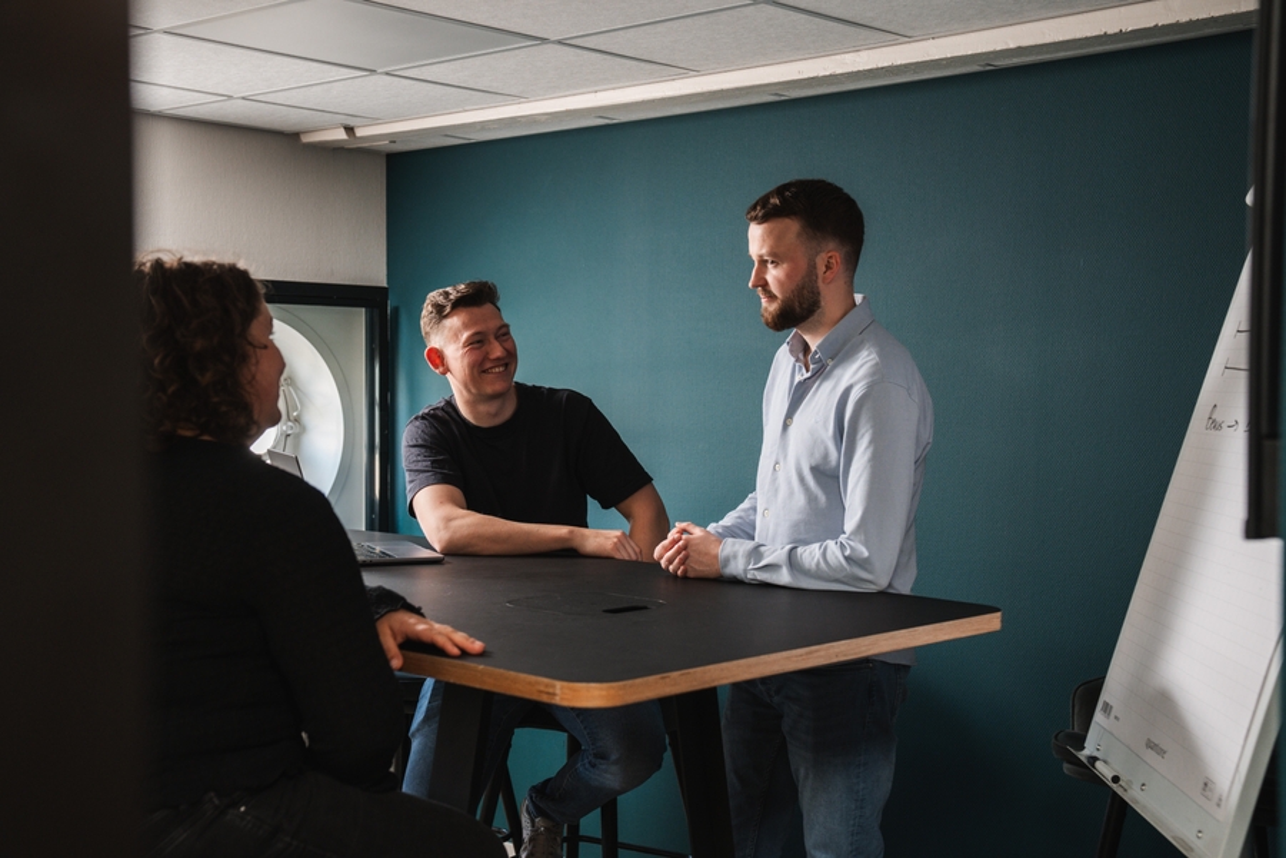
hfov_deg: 41.5
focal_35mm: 47
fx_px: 1696
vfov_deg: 28.4
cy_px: 429
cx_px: 643
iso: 1000
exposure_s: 1/125
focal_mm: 47
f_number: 4
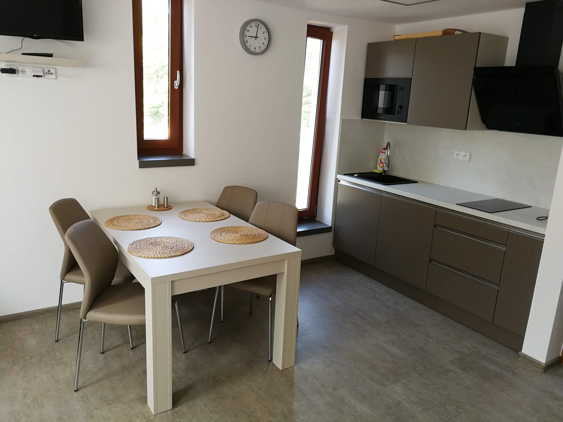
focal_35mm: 27
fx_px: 439
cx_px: 282
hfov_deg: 65.3
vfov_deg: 51.4
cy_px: 211
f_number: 2.2
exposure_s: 1/50
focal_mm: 3.95
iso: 160
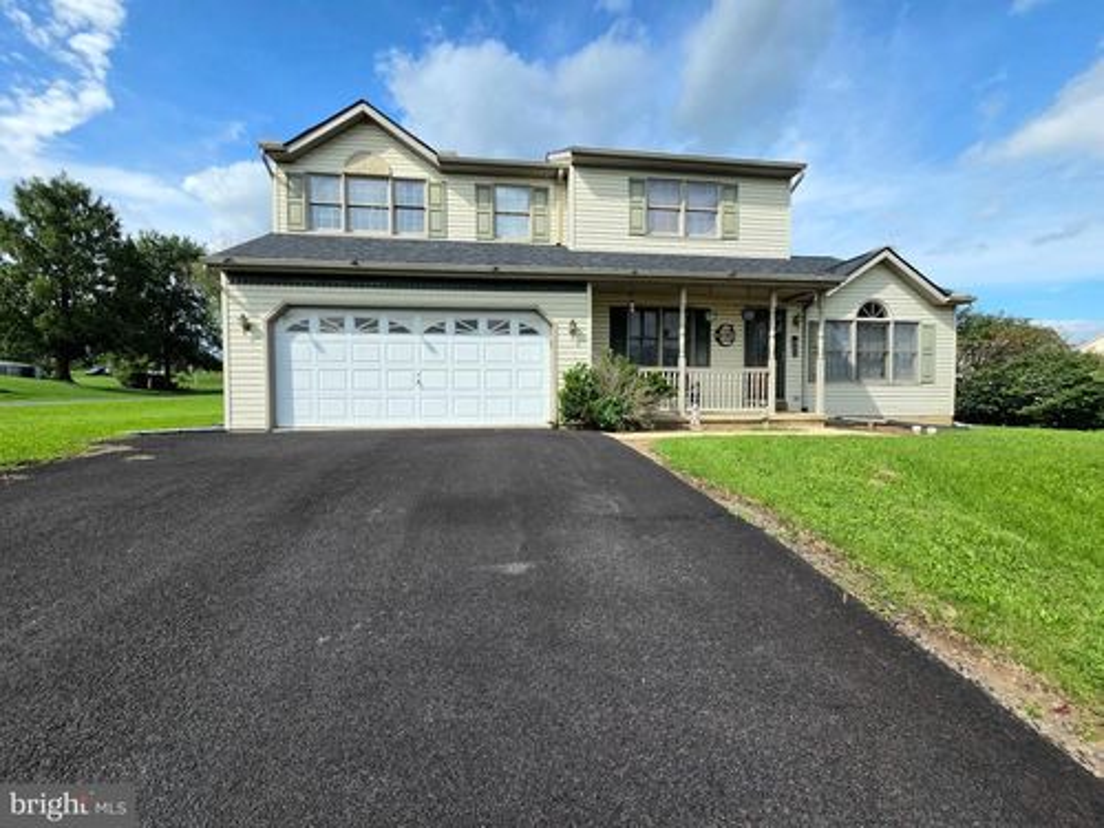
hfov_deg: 106.2
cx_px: 552
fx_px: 415
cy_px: 414
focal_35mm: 13
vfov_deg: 89.9
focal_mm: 2.2
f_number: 2.2
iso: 100
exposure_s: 1/3333
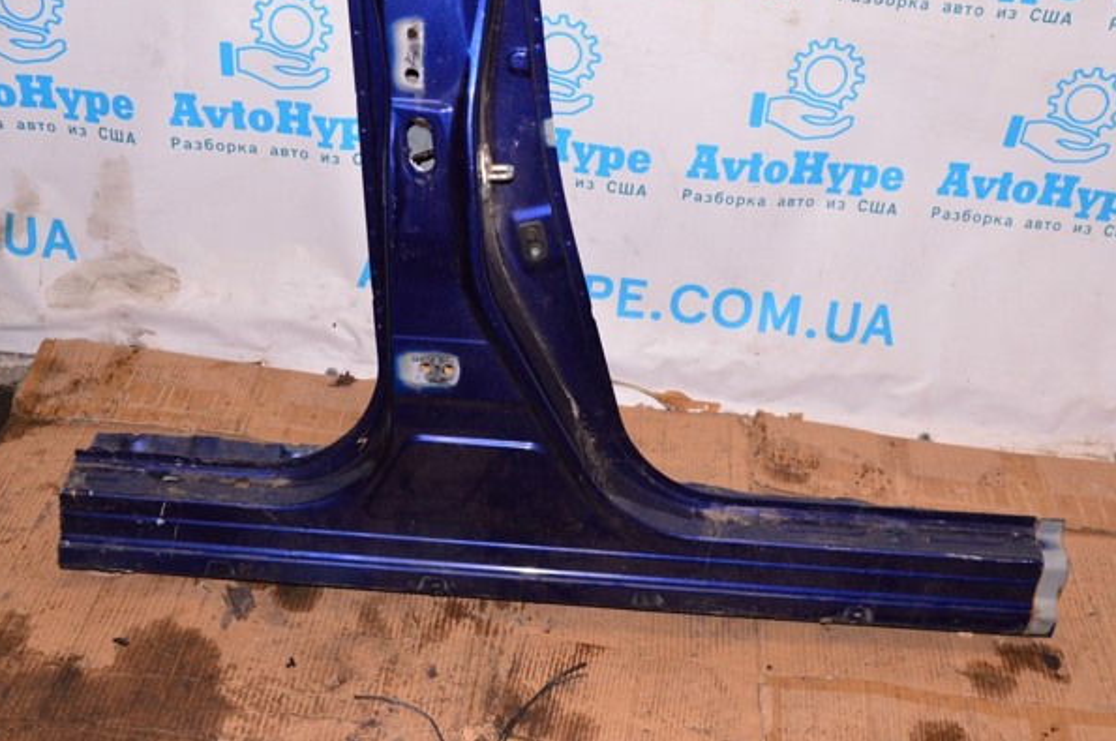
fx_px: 1348
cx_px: 580
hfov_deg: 45.0
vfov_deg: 30.7
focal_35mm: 44
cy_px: 346
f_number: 8
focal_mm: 27
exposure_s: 1/200
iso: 1600
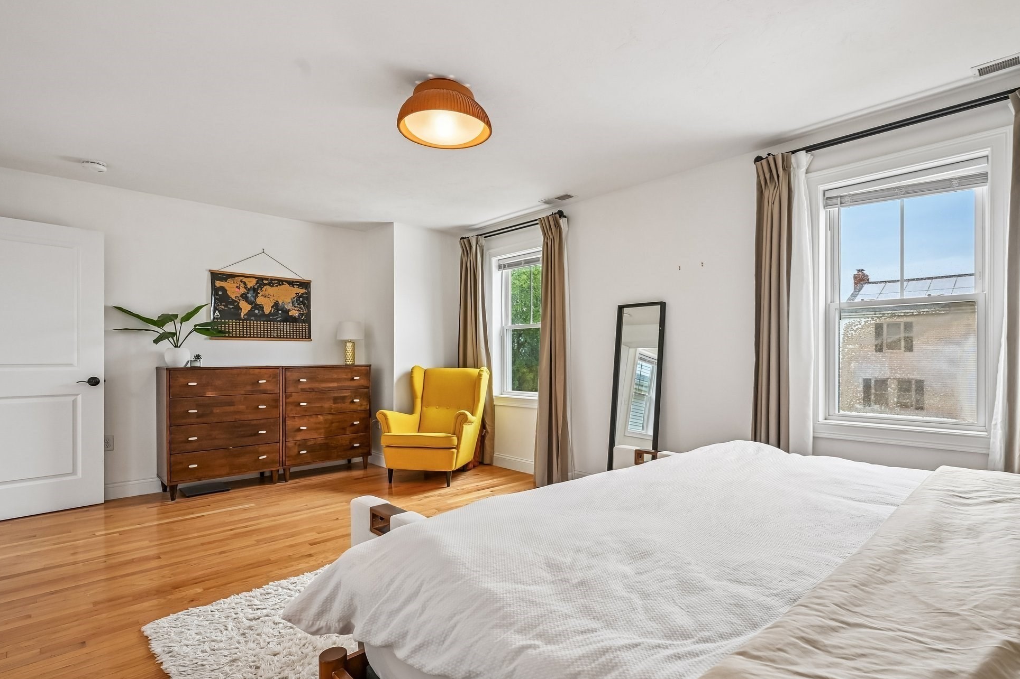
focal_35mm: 17
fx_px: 482
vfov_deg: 70.4
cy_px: 359
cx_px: 495
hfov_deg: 93.3
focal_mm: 16
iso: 400
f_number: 8
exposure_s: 1/50
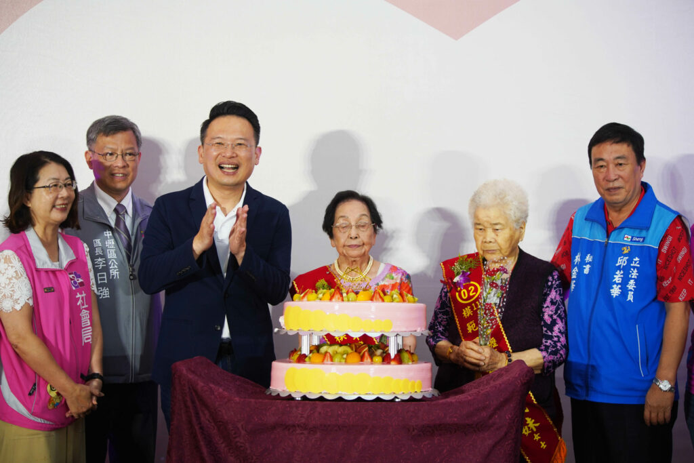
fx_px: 1350
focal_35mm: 70
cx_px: 347
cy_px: 232
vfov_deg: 19.5
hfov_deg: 28.8
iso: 640
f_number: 4
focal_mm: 70
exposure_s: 1/80
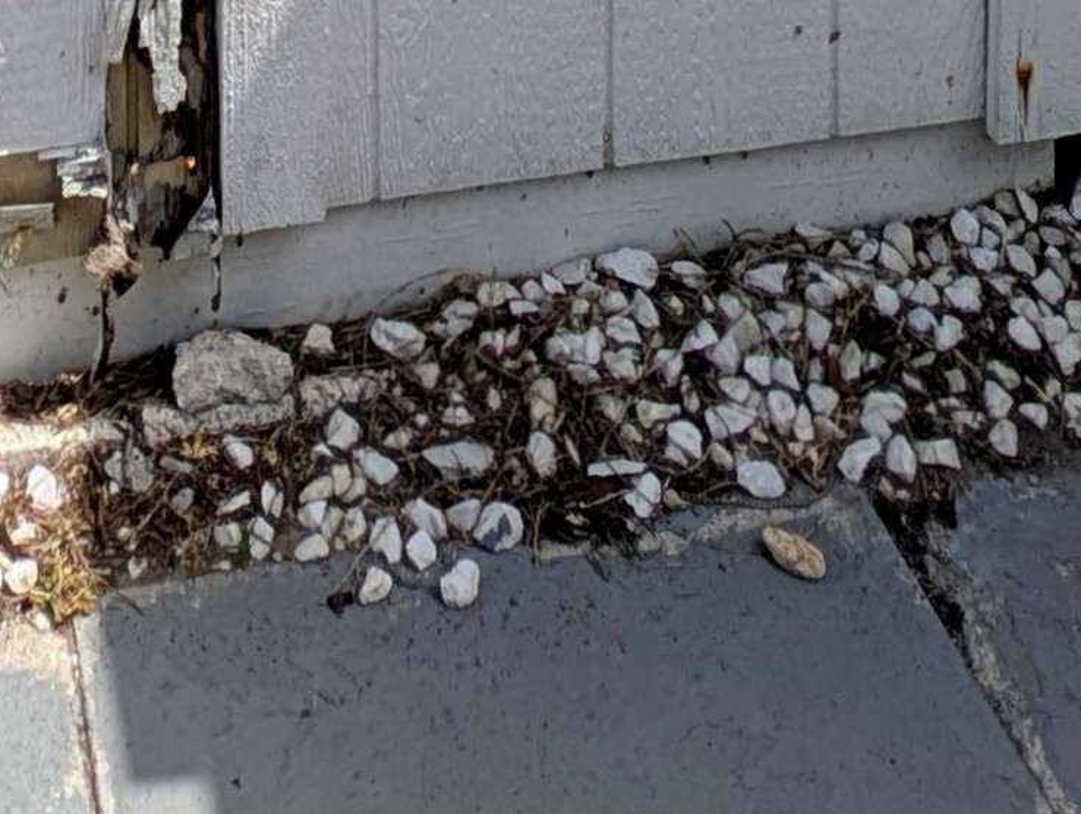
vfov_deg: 13.9
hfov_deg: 28.9
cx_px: 257
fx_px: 2064
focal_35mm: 66
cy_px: -1241
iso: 37
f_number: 1.95
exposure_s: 1/2119
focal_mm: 2.23
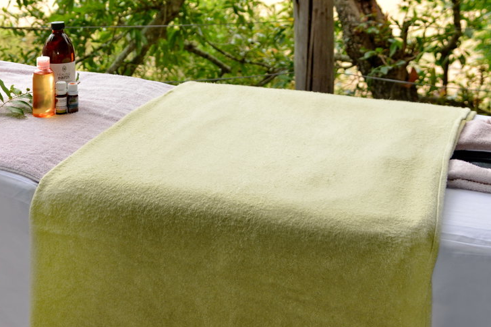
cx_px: 126
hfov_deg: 32.8
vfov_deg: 21.6
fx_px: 819
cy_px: -25
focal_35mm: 60
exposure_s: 1/250
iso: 320
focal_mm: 27
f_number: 4
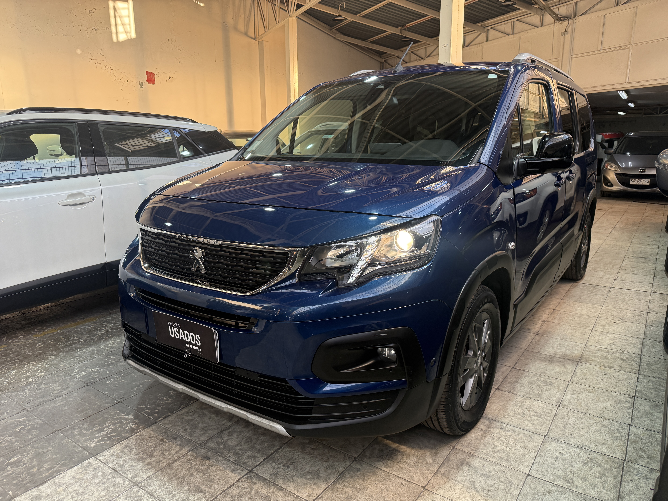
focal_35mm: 24
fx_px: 463
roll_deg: +0.8
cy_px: 250
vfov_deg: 56.8
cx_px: 334
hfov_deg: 71.6
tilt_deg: -12.1
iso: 160
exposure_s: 1/169
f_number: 1.78
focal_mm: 6.76
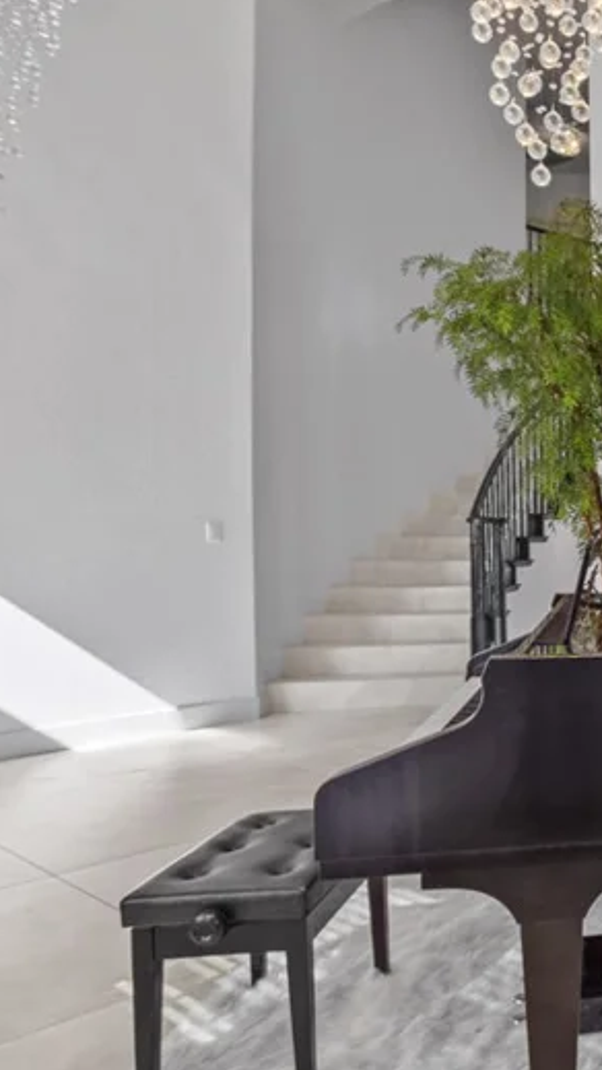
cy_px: 533
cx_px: 862
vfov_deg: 62.6
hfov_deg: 28.0
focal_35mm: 31
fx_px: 880
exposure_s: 1/60
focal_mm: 10
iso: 400
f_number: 8
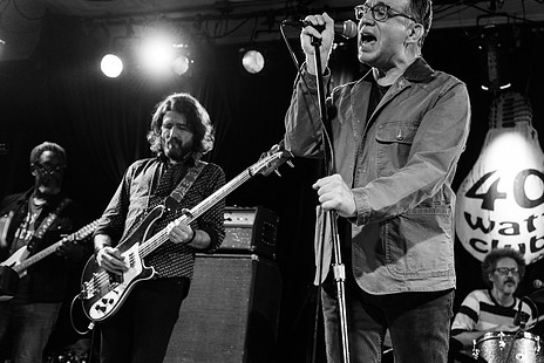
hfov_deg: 36.1
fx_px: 832
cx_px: 334
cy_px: 169
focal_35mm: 55
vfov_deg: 24.6
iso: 2000
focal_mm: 44
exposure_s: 1/160
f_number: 3.2
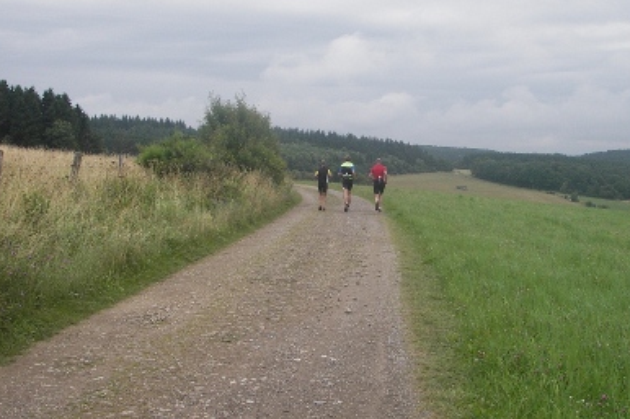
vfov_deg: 32.6
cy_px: 181
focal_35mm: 41
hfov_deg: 47.4
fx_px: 717
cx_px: 322
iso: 50
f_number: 6.6
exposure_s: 1/100
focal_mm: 6.3
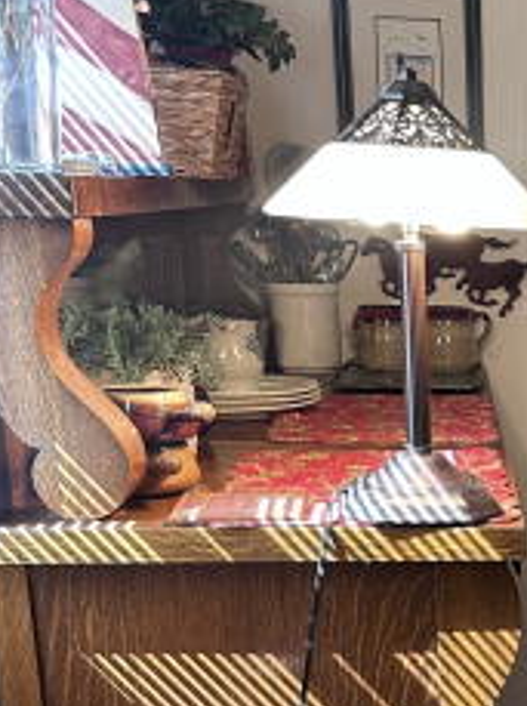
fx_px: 1425
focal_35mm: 70
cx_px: 684
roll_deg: -1.5
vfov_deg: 26.6
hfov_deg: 19.4
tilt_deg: -17.3
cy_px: 667
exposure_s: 1/60
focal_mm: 6.86
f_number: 1.78
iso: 200
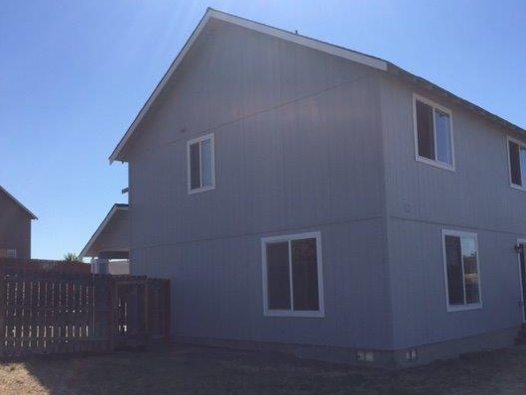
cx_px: 287
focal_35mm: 35
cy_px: 233
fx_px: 532
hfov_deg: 52.5
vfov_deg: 40.6
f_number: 2.2
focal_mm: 4.15
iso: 32
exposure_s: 1/2639
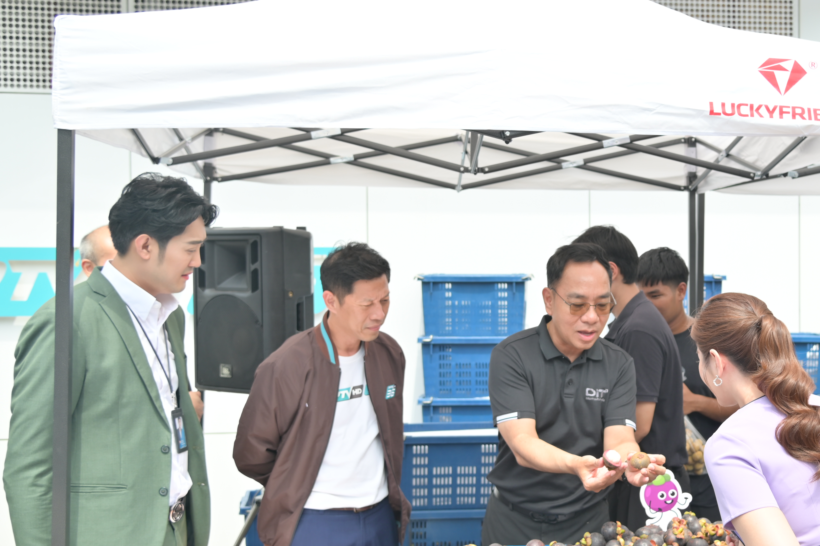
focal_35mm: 49
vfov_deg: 27.5
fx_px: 1115
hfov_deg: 39.5
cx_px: 591
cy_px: 281
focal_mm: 32
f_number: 4
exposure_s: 1/400
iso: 100
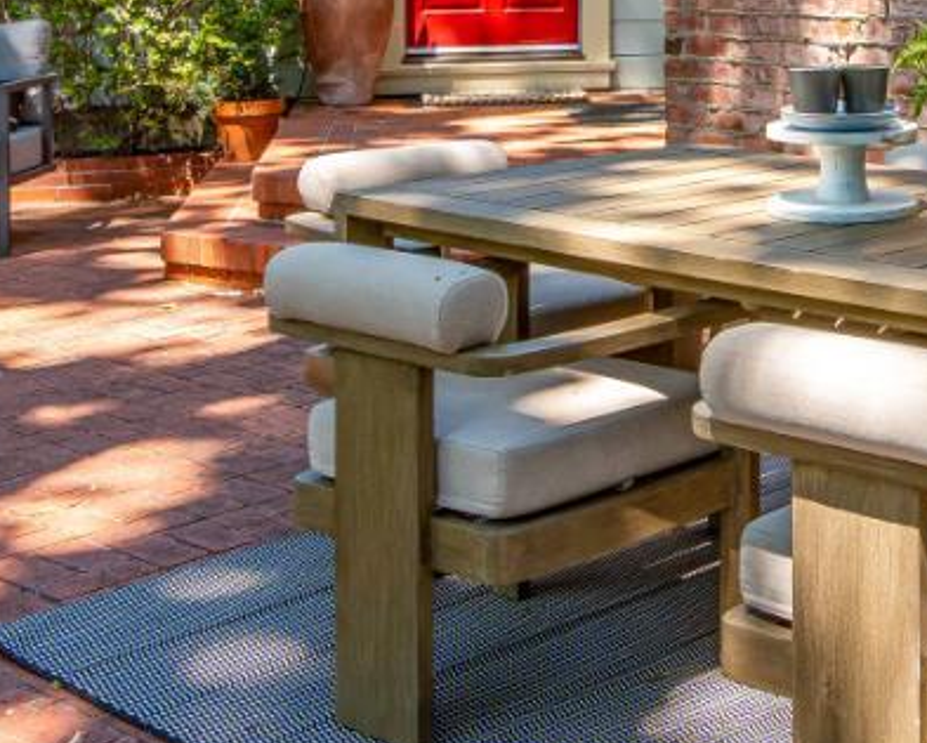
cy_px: -85
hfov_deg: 25.7
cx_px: 1031
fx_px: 1867
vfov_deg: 21.3
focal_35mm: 68
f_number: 11
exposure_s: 1/60
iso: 400
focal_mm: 19
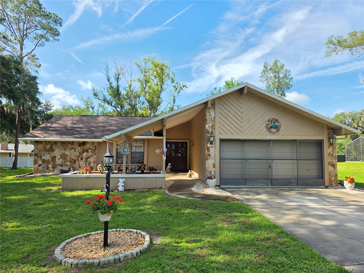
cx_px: 182
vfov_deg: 58.9
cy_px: 136
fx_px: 242
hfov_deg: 73.9
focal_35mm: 23
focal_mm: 6.3
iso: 80
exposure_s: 1/2737
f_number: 1.7
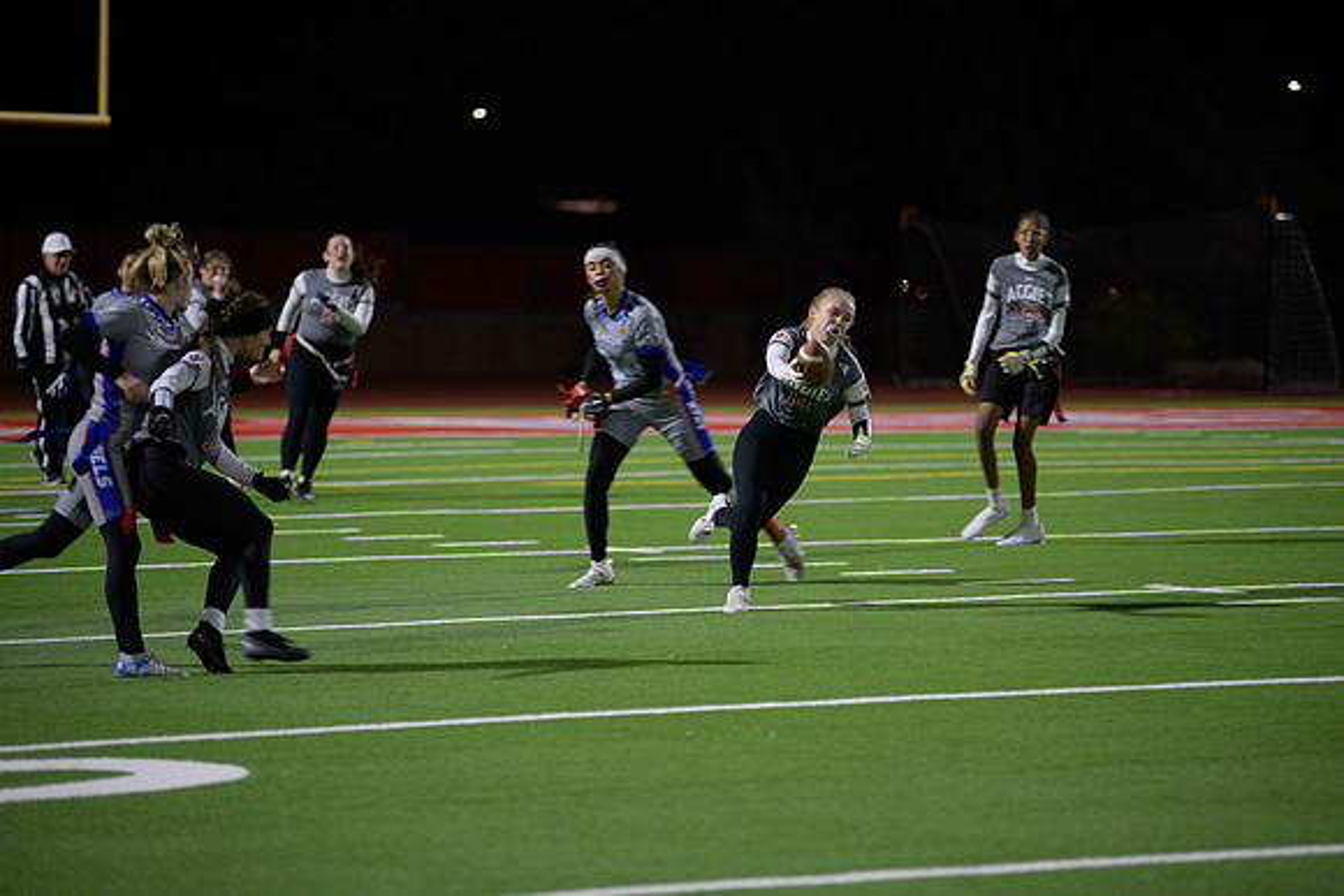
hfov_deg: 12.4
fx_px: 6161
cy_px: 448
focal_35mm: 165
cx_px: 672
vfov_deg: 8.3
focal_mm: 165
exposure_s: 1/200
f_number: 2.8
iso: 800
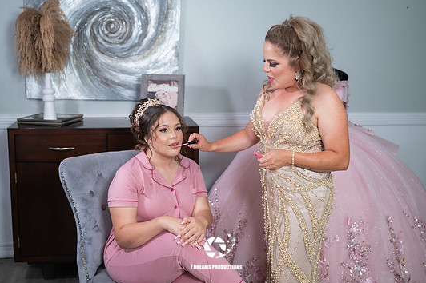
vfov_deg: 31.9
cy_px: 140
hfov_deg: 46.4
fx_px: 497
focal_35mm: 42
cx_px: 216
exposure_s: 1/60
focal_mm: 37
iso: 640
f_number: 2.8
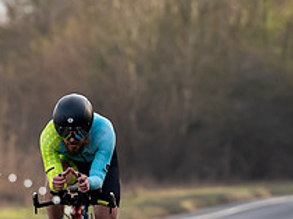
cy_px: 177
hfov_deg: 2.3
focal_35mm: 872
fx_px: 7372
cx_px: 107
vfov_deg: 1.7
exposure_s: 1/800
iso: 250
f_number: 4
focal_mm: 200
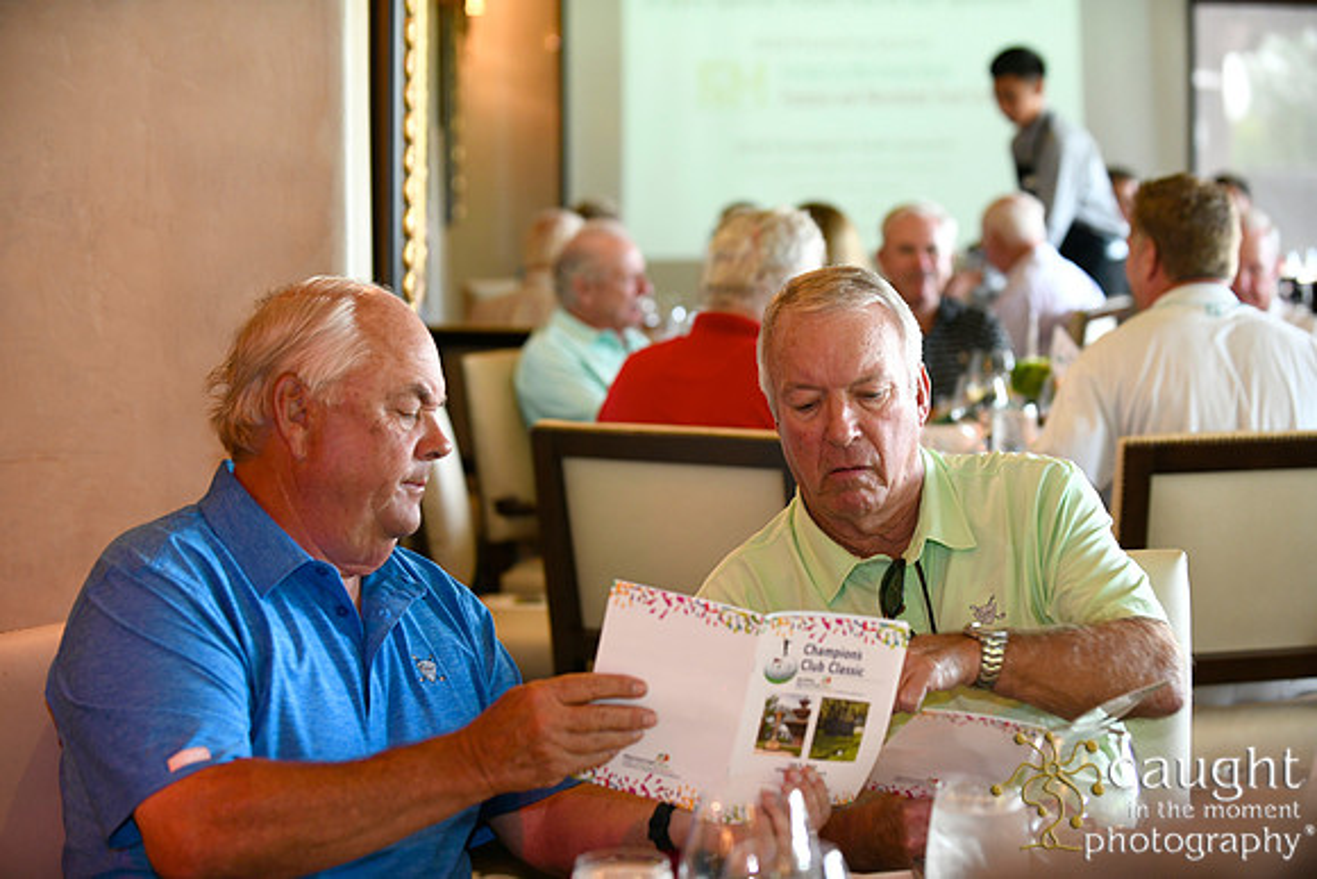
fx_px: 2561
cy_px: 440
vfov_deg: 19.5
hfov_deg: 28.8
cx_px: 658
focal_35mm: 70
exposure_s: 1/80
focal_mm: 70
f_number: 3.5
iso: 1250
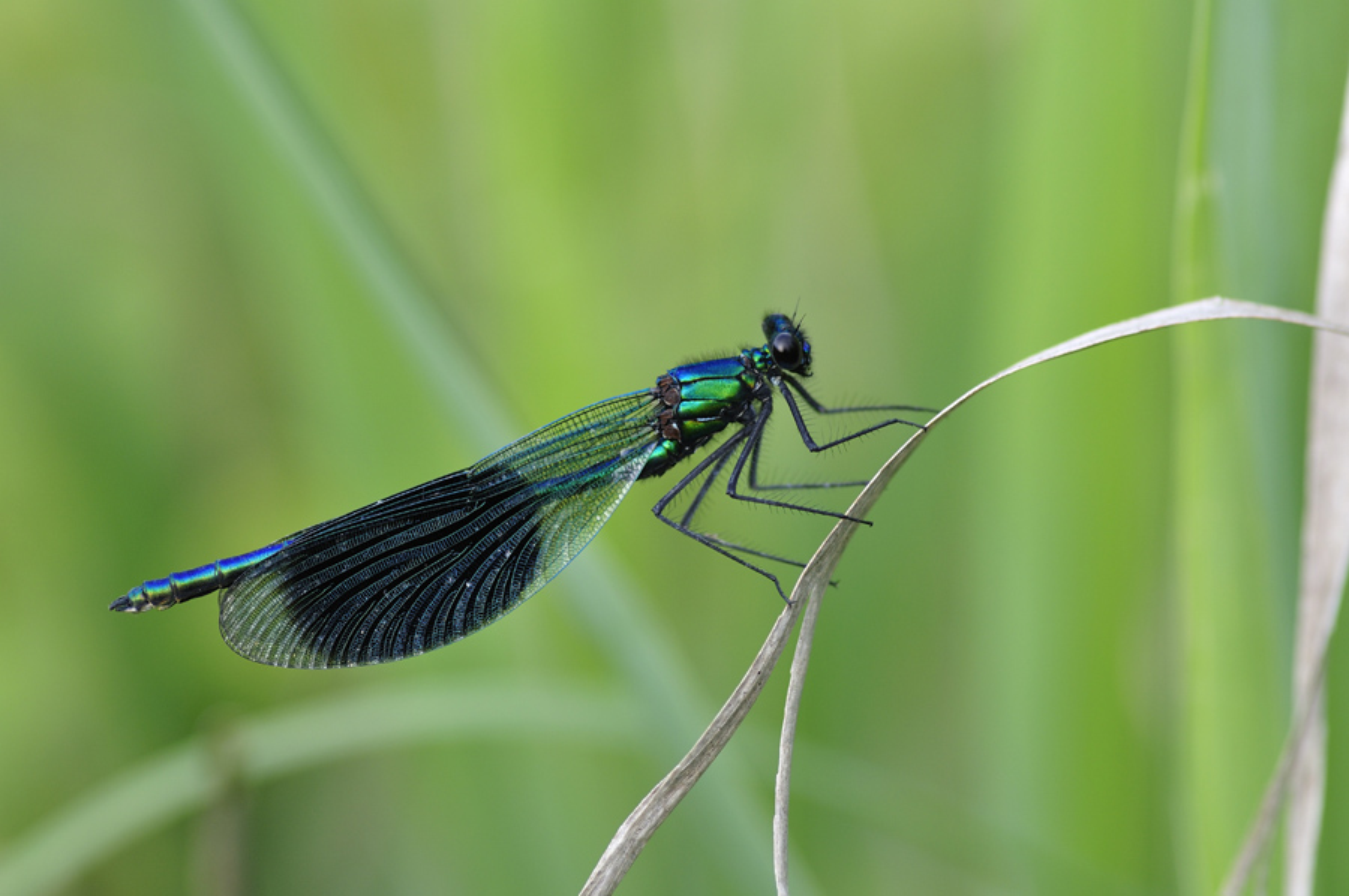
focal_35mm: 150
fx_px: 5615
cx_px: 674
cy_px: 448
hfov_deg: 13.7
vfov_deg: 9.1
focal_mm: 100
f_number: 6.3
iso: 400
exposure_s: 1/160
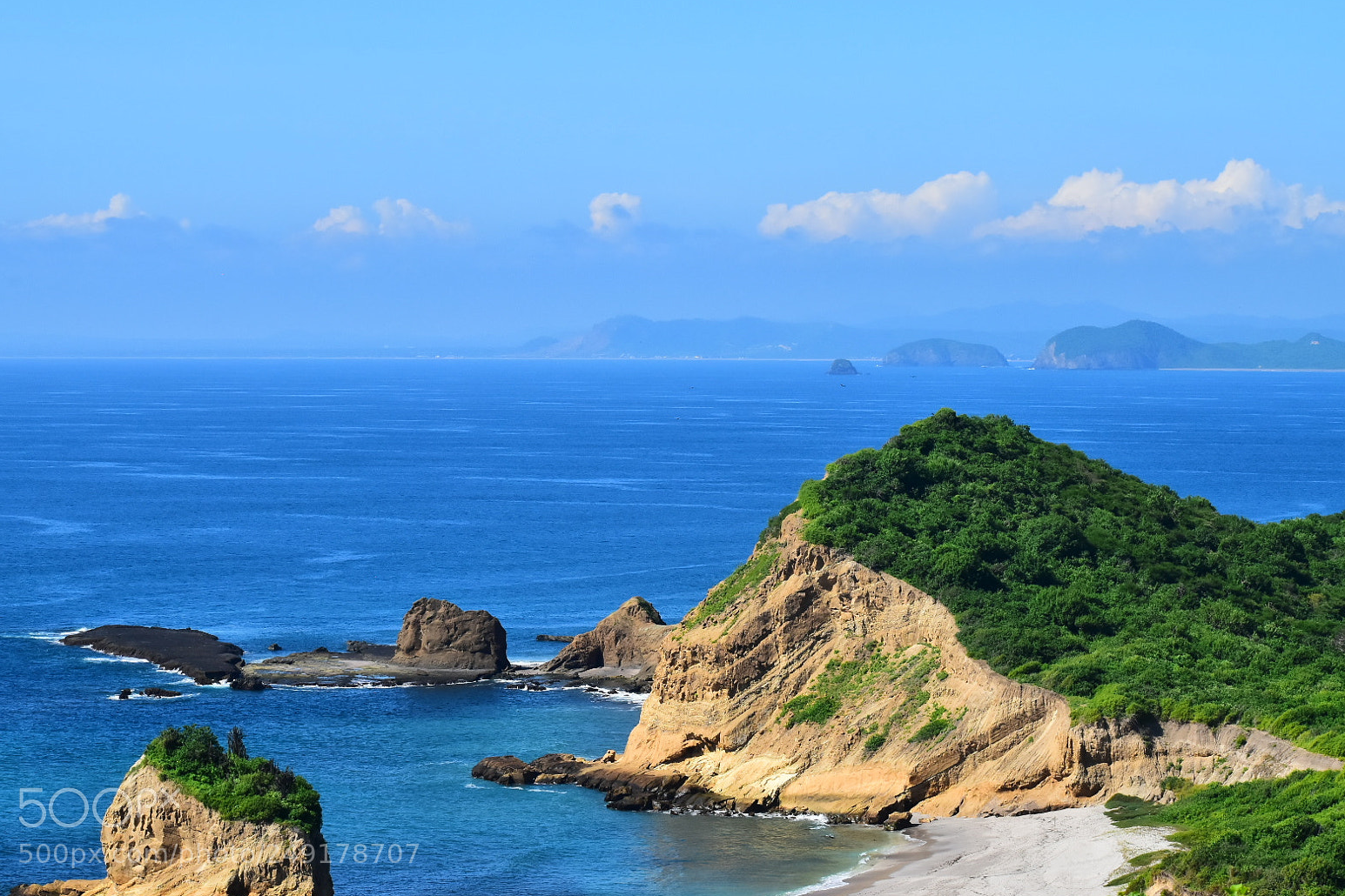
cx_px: 661
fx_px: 4353
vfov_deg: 11.8
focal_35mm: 117
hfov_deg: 17.6
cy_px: 458
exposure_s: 1/500
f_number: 16
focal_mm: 75
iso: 400
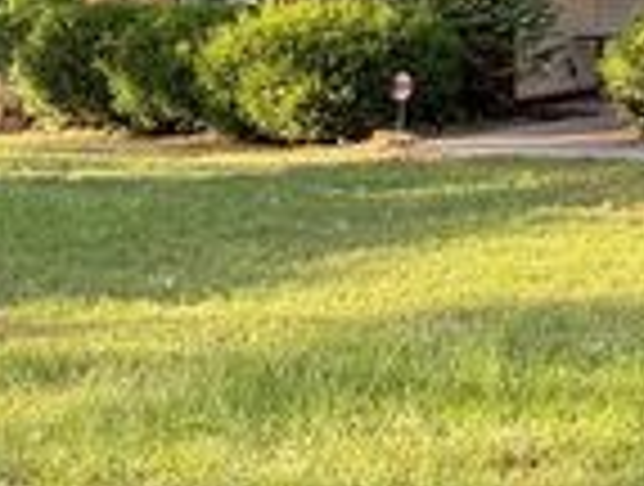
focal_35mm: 84
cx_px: 1063
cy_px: -245
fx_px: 1567
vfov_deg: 16.1
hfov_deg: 19.2
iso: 100
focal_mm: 6.76
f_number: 1.78
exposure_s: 1/407
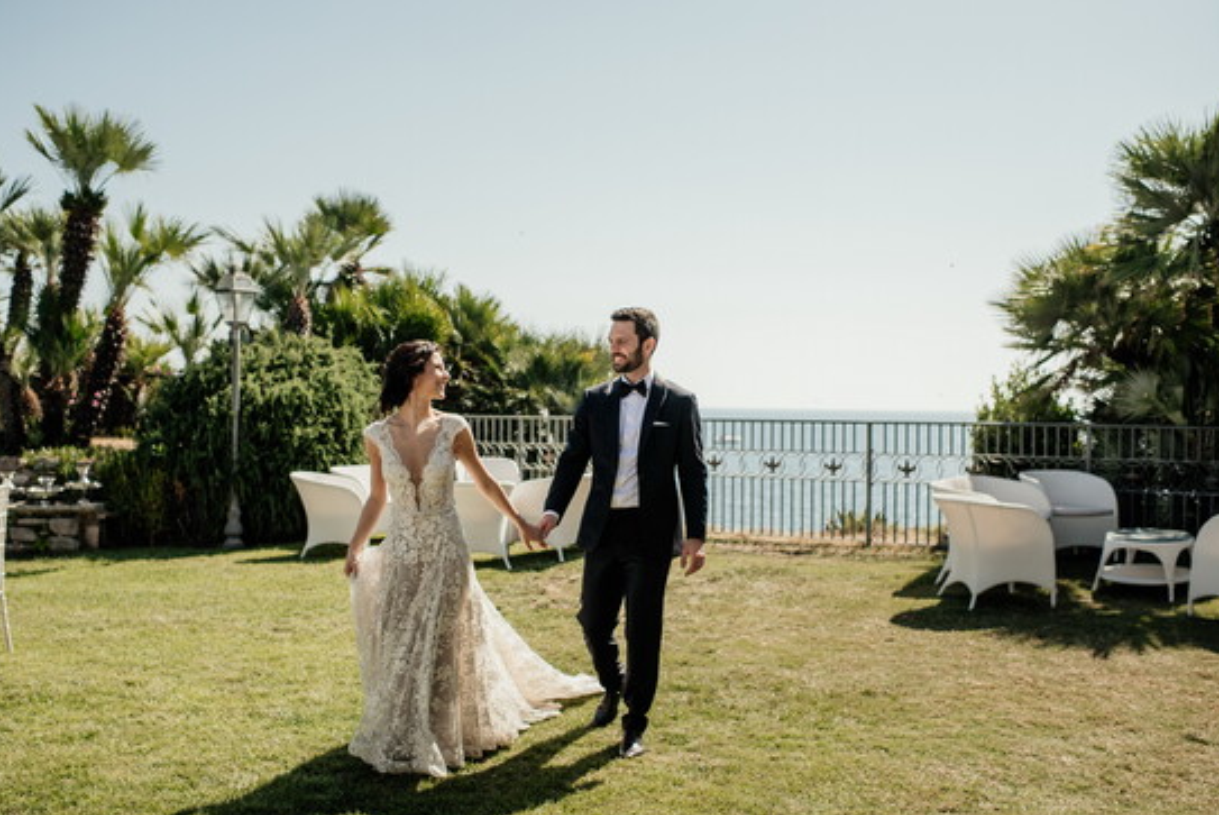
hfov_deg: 50.6
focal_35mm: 38
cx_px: 581
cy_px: 440
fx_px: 1288
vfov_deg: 35.1
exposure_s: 1/2500
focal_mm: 35
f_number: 3.2
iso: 160
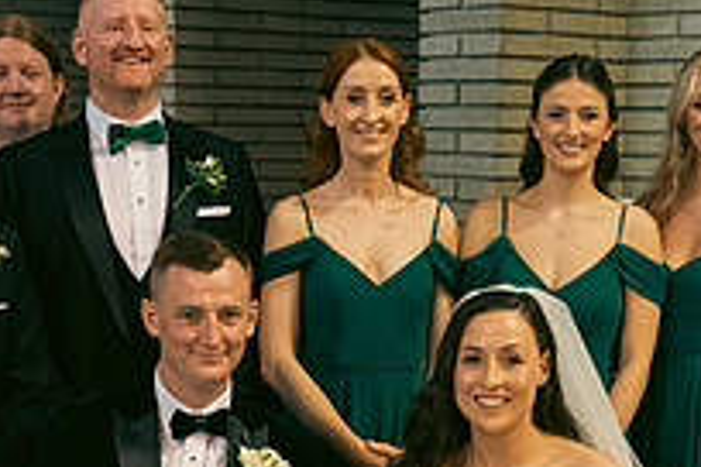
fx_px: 1772
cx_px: 385
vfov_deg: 14.8
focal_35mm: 91
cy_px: 469
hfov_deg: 22.4
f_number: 3.5
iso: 1000
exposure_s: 1/160
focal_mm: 32
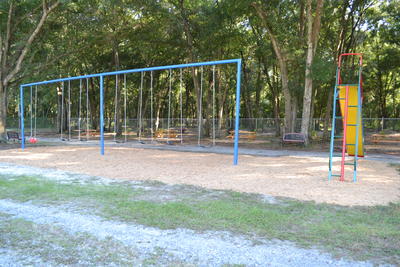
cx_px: 200
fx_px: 300
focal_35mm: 27
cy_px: 134
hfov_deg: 67.4
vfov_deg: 48.0
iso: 400
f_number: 4.5
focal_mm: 18
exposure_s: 1/80
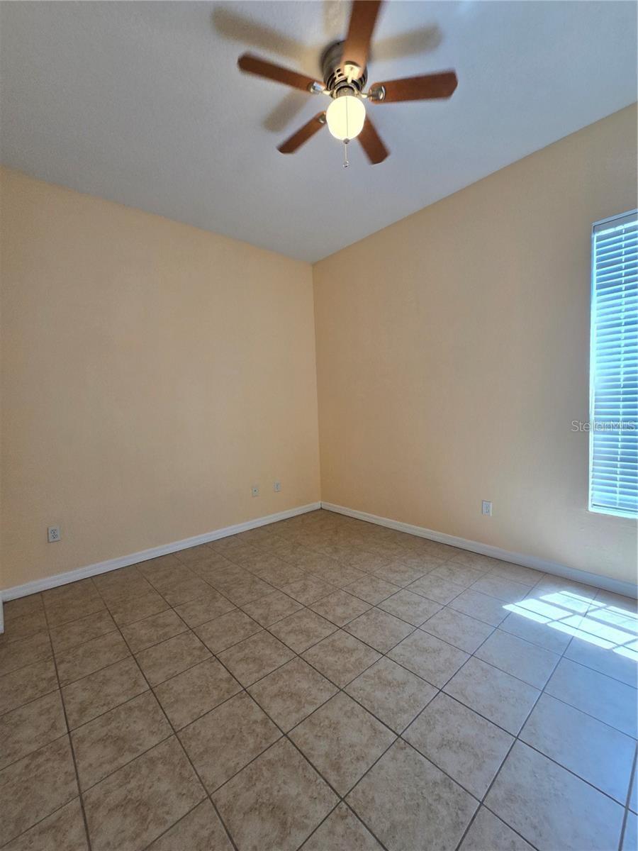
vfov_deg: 106.2
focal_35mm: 13
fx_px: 319
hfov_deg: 89.9
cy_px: 426
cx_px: 319
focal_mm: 2.2
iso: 100
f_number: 2.2
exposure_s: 1/100
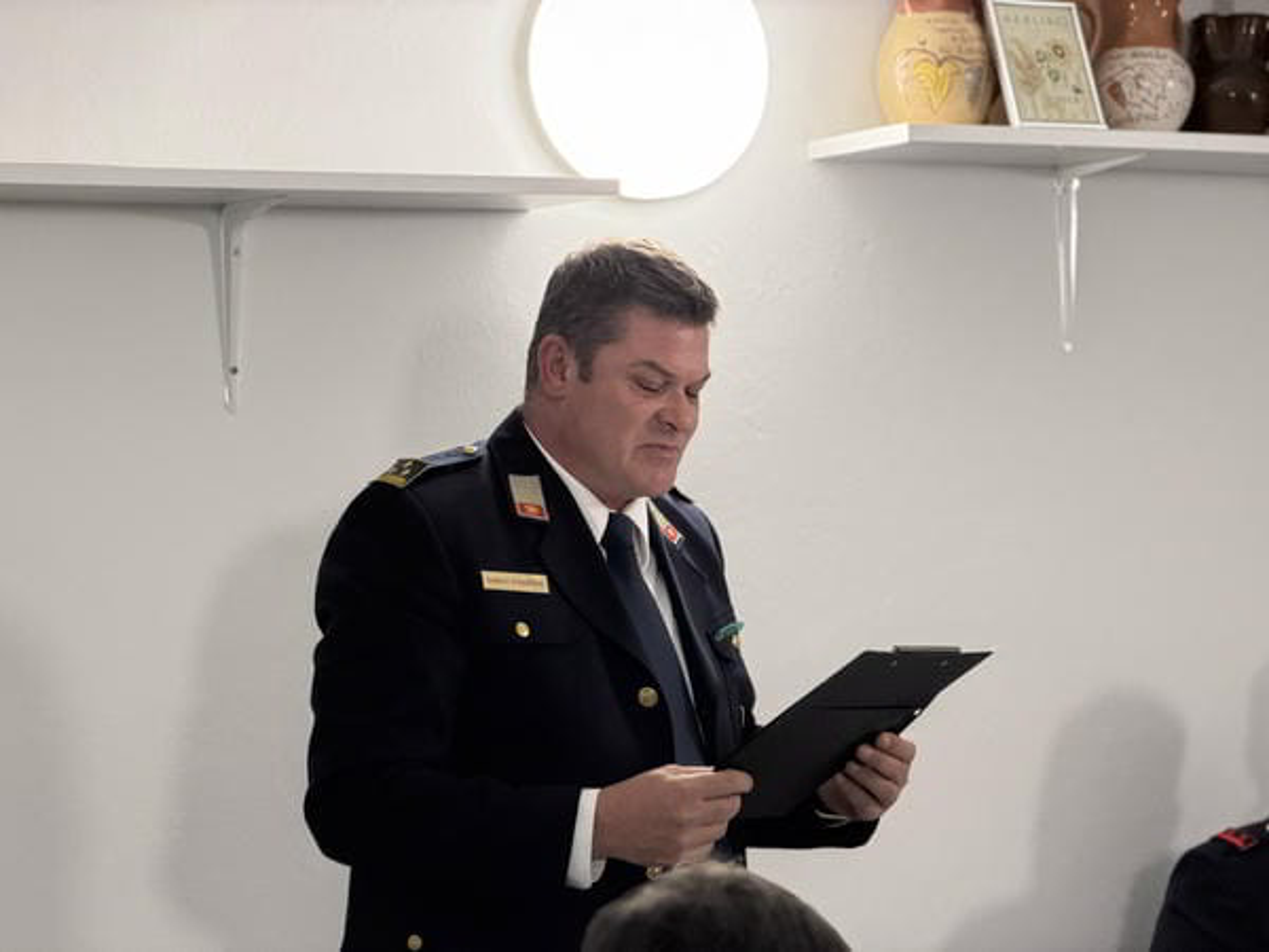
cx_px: 634
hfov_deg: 19.6
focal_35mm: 100
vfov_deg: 14.8
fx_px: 3666
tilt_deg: +0.4
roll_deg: +0.9
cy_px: 476
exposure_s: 1/100
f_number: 2.8
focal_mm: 16.89
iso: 400
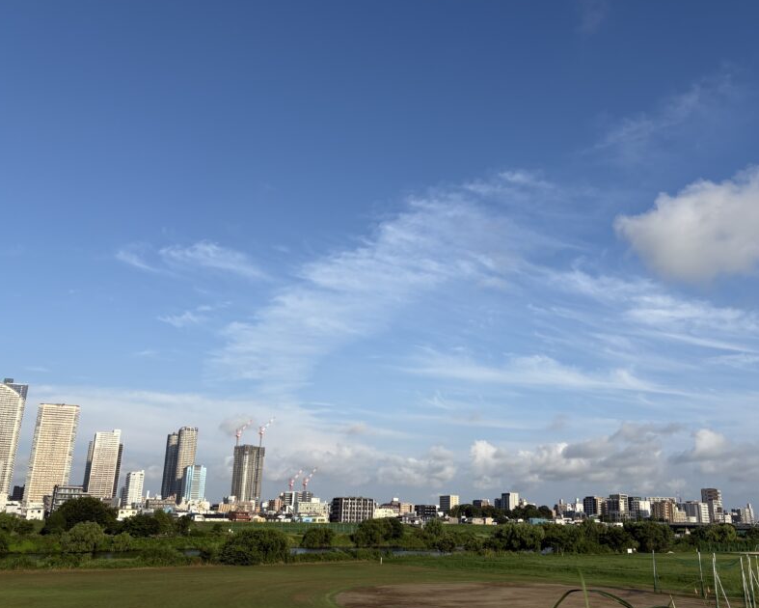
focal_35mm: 33
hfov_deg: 54.1
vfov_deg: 44.5
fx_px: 741
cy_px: 281
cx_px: 422
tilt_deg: +17.6
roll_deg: -1.1
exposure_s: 1/3831
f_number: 1.6
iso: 50
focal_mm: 5.96
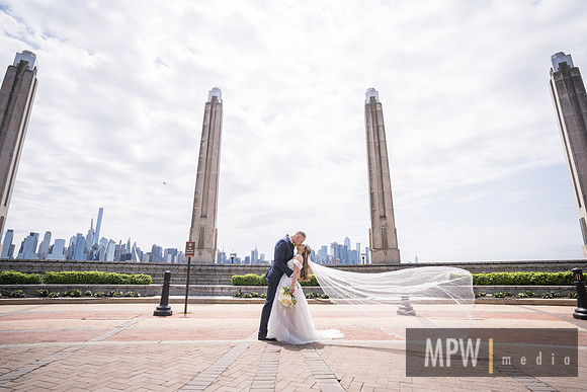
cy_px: 196
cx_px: 294
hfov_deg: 91.7
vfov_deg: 69.0
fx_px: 285
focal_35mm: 17
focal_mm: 17
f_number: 2.8
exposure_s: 1/2000
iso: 100
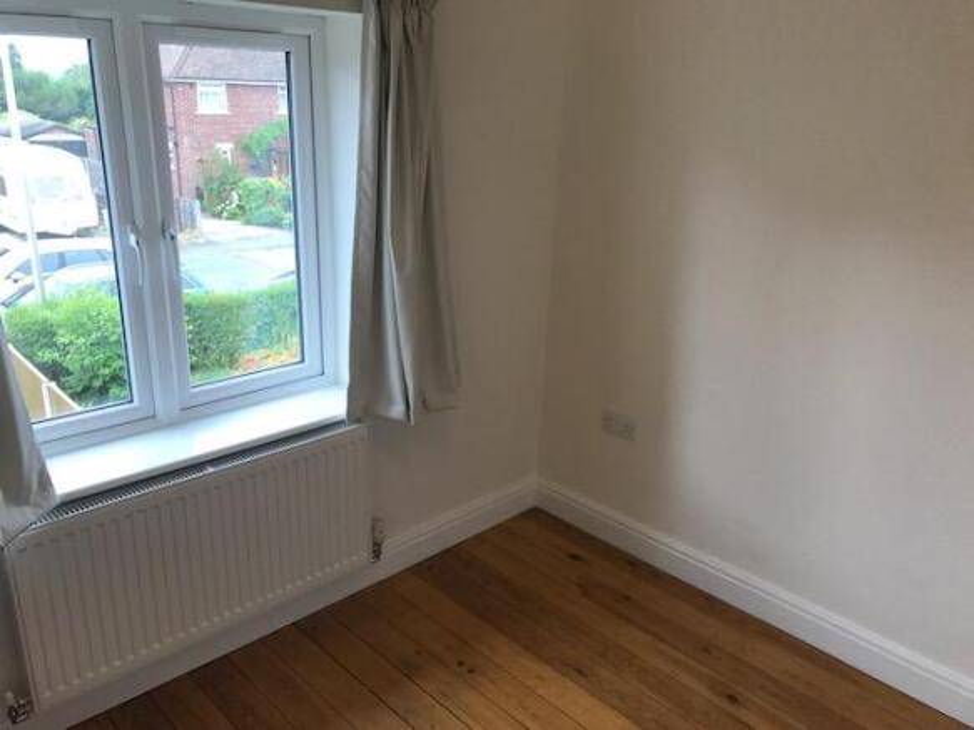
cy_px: 365
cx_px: 487
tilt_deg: -19.7
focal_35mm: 28
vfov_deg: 49.7
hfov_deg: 63.5
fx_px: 788
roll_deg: -0.9
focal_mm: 3.99
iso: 32
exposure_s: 1/100
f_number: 1.8
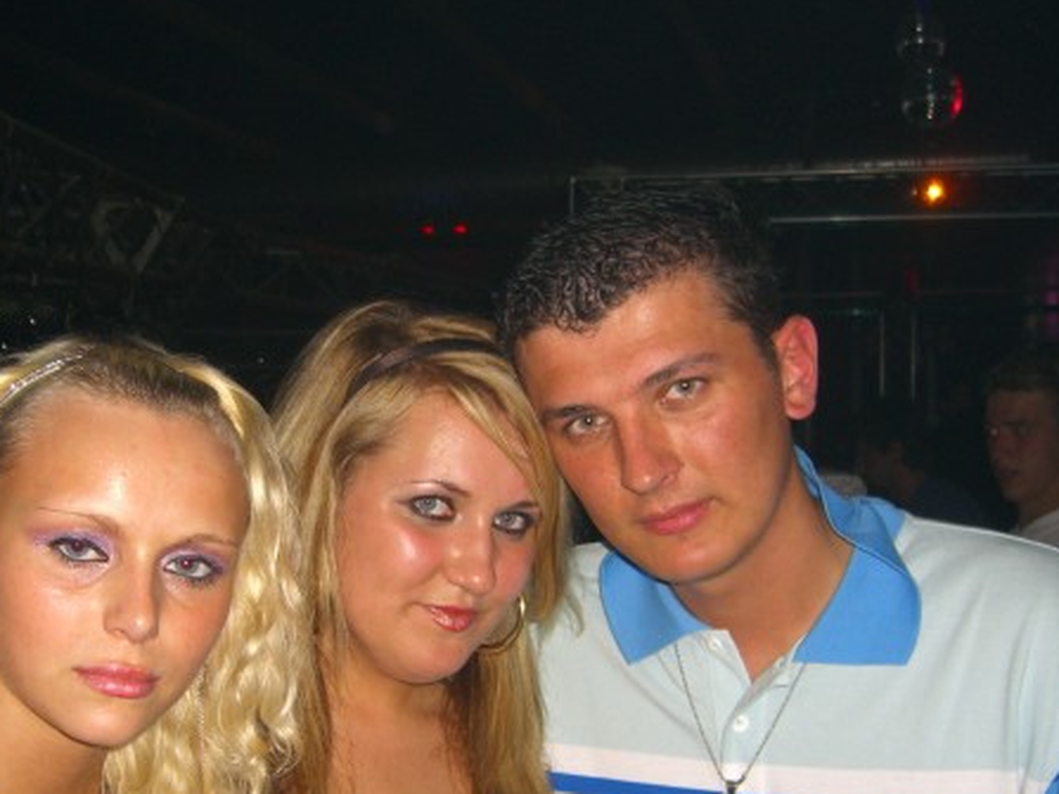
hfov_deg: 37.4
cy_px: 519
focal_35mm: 51
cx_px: 422
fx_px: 1560
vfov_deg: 28.4
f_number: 2.8
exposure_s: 1/60
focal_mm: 7.9
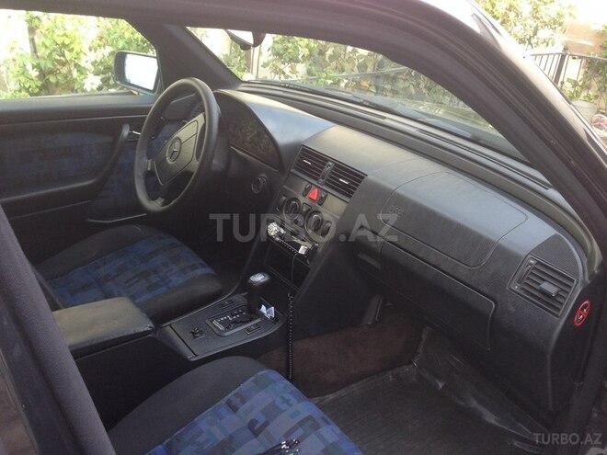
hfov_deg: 55.4
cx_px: 304
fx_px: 579
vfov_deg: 42.9
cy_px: 228
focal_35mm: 33
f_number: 2.4
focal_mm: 4.12
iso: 80
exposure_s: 1/120
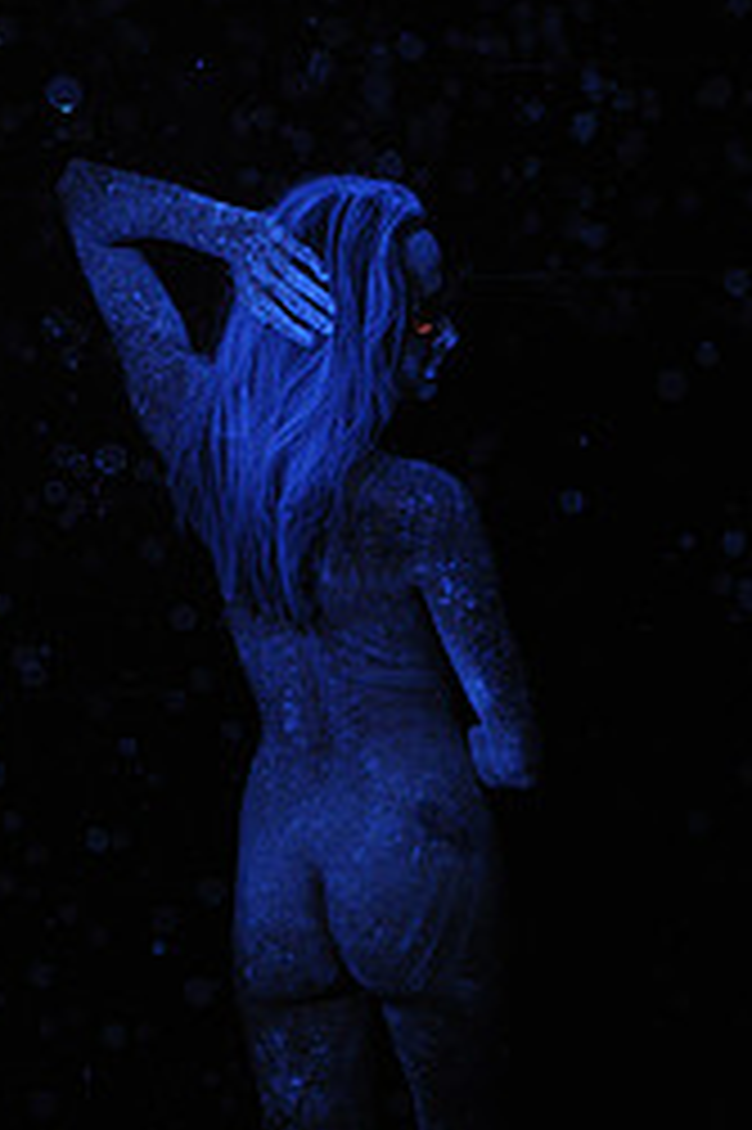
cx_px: 516
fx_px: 2322
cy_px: 675
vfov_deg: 27.3
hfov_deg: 18.3
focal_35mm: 74
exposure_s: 1/125
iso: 800
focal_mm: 32
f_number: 4
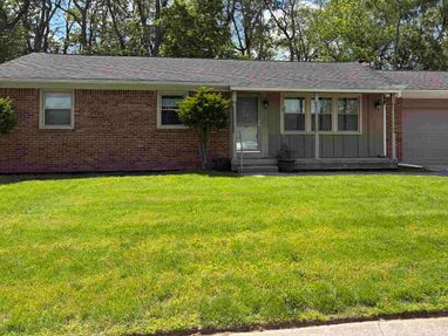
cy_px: 124
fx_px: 440
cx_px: 291
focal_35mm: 34
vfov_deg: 41.5
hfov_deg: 53.1
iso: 64
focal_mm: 5.96
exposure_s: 1/2747
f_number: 1.6
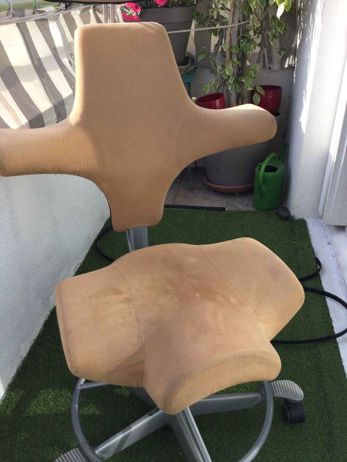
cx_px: 174
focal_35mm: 31
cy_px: 231
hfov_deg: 45.4
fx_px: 414
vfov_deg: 58.3
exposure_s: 1/405
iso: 25
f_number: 2.4
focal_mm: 3.3
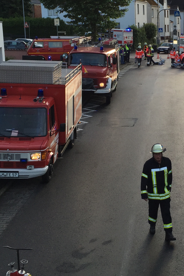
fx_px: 483
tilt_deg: -4.6
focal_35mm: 63
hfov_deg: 21.1
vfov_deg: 31.8
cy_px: 106
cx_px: 165
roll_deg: +1.8
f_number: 2.2
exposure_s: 1/399
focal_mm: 4.15
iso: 32
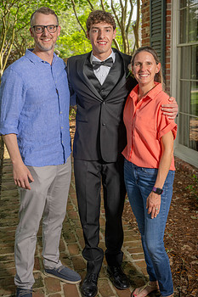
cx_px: 93
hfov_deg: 29.8
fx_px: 372
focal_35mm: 45
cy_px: 132
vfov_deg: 43.6
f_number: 5.6
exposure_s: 1/160
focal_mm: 35
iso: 100
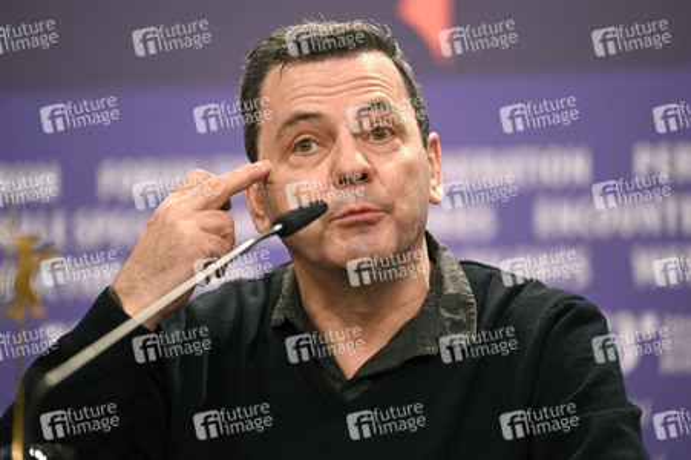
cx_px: 346
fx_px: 3836
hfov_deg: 10.3
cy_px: 230
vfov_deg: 6.9
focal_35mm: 200
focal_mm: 200
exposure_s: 1/1250
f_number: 2.8
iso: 4000
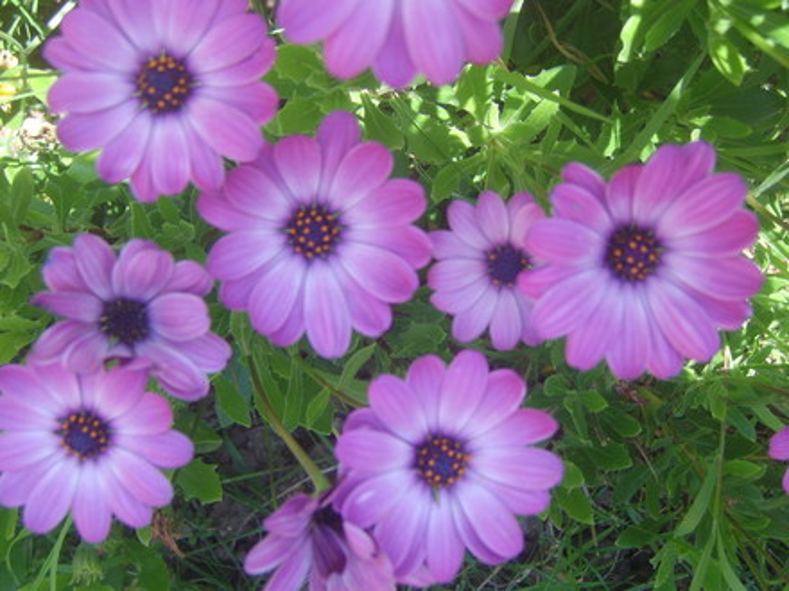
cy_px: 296
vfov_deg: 37.7
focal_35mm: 38
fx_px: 866
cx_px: 394
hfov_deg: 49.0
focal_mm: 9.86
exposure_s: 1/114
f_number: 2.7
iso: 50
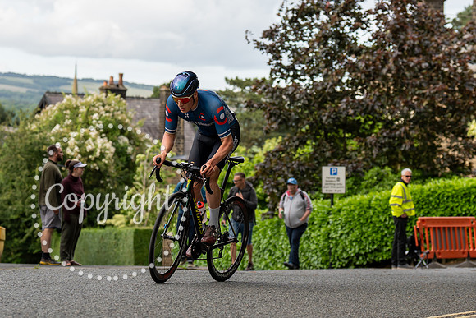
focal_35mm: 117
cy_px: 109
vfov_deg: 11.7
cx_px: 204
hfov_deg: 17.4
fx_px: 1551
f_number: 3.5
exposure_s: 1/800
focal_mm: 75
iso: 400
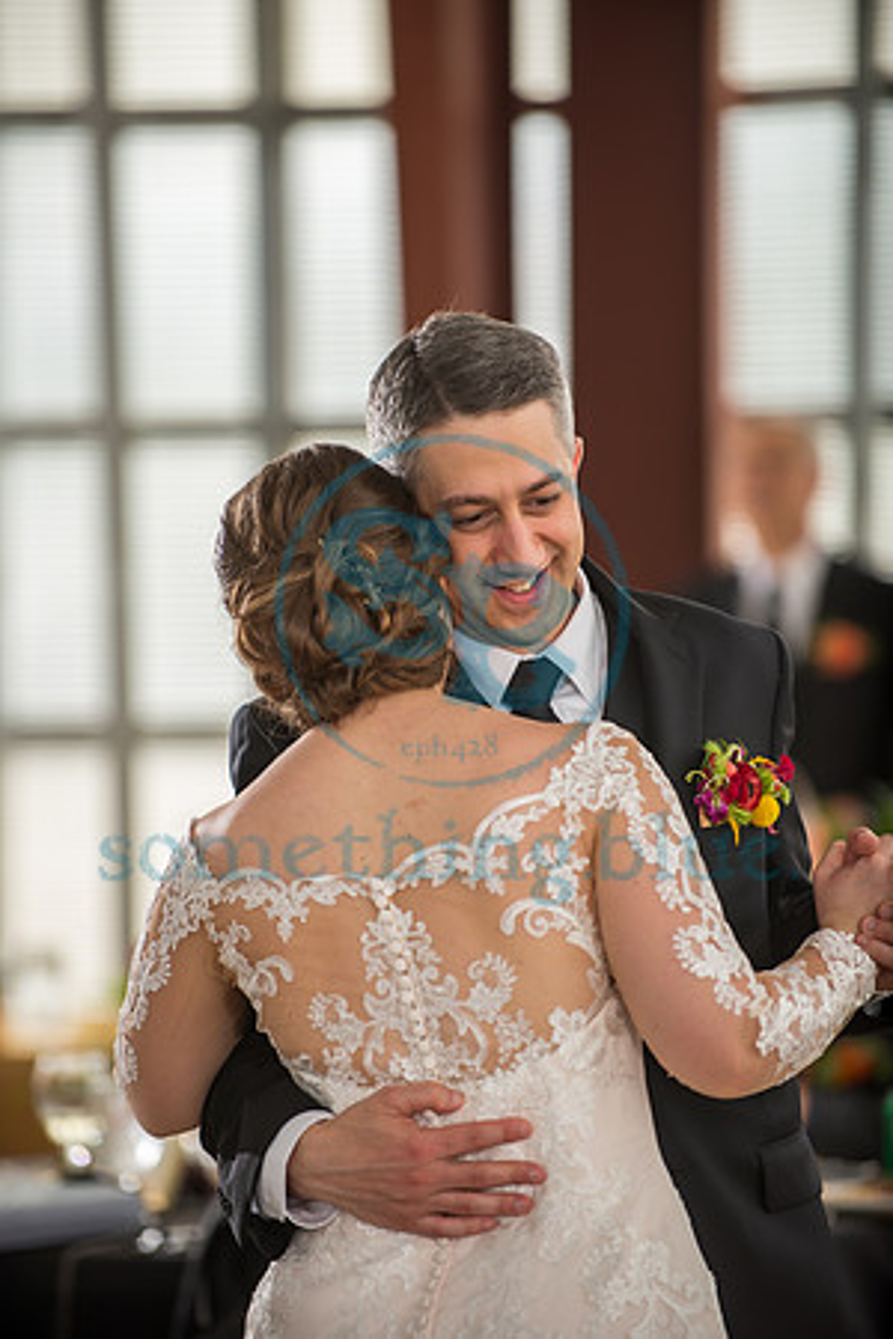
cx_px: 446
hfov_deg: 6.9
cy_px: 670
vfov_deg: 10.3
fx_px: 7441
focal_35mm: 200
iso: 200
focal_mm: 200
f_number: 2.8
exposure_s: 1/250
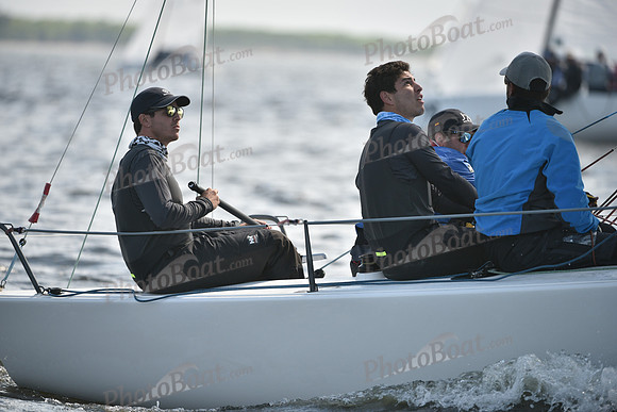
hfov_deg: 6.2
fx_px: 5657
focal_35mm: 330
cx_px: 308
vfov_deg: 4.2
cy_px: 206
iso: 250
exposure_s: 1/1250
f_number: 4
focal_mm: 330
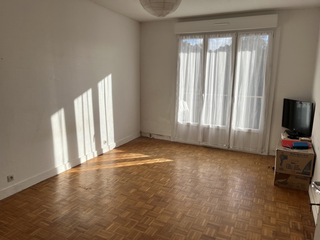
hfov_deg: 67.3
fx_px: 240
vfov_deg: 53.1
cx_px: 160
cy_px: 120
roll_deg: -1.4
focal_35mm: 26
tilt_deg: -11.5
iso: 50
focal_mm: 5.1
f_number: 1.6
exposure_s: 1/1372
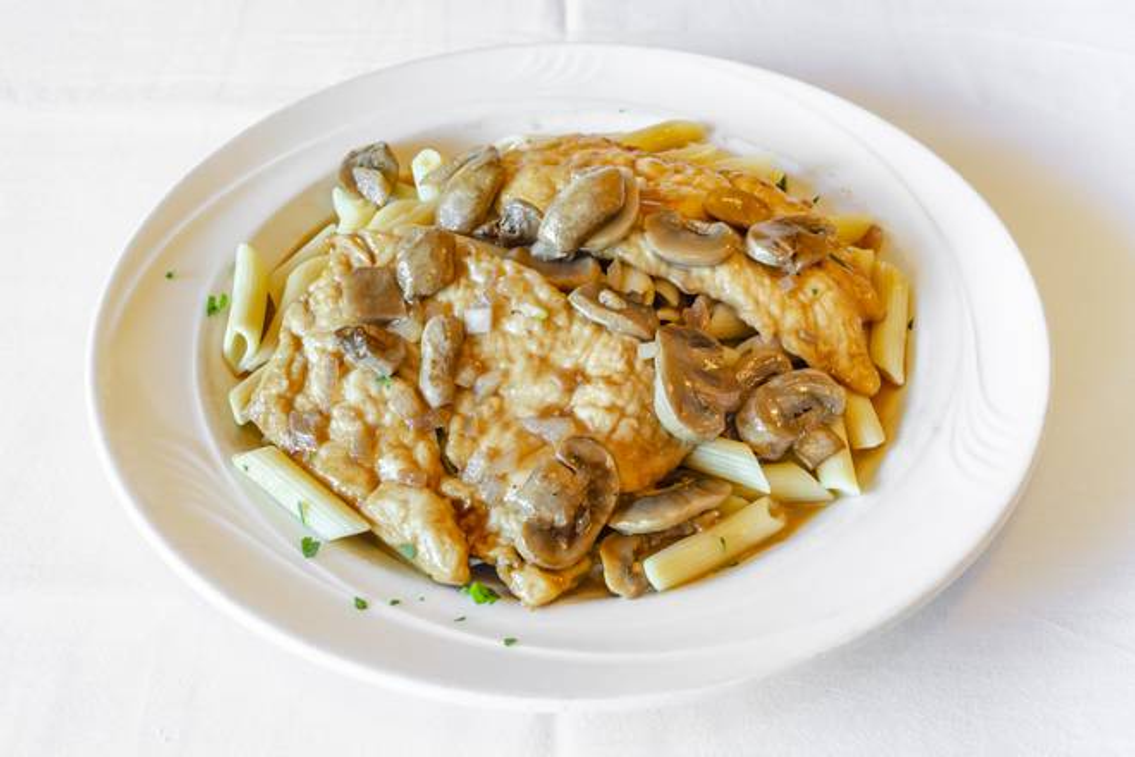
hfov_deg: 43.3
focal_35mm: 45
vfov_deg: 29.6
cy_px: 364
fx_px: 1431
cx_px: 575
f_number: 8
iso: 400
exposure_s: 1/3
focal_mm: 29
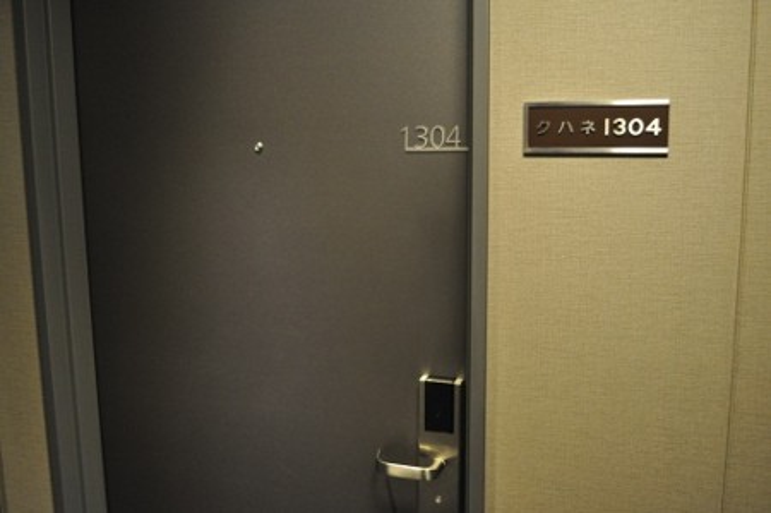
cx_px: 386
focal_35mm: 36
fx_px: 770
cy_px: 256
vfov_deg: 36.8
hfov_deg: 53.2
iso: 1600
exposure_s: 1/10
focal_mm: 24
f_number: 4
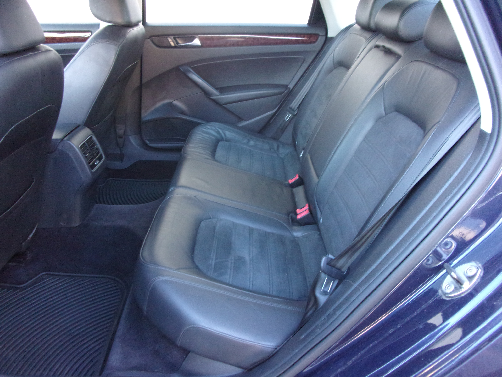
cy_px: 188
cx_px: 251
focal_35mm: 28
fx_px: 406
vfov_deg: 49.7
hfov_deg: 63.4
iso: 400
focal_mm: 5.1
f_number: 3.9
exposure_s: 1/22
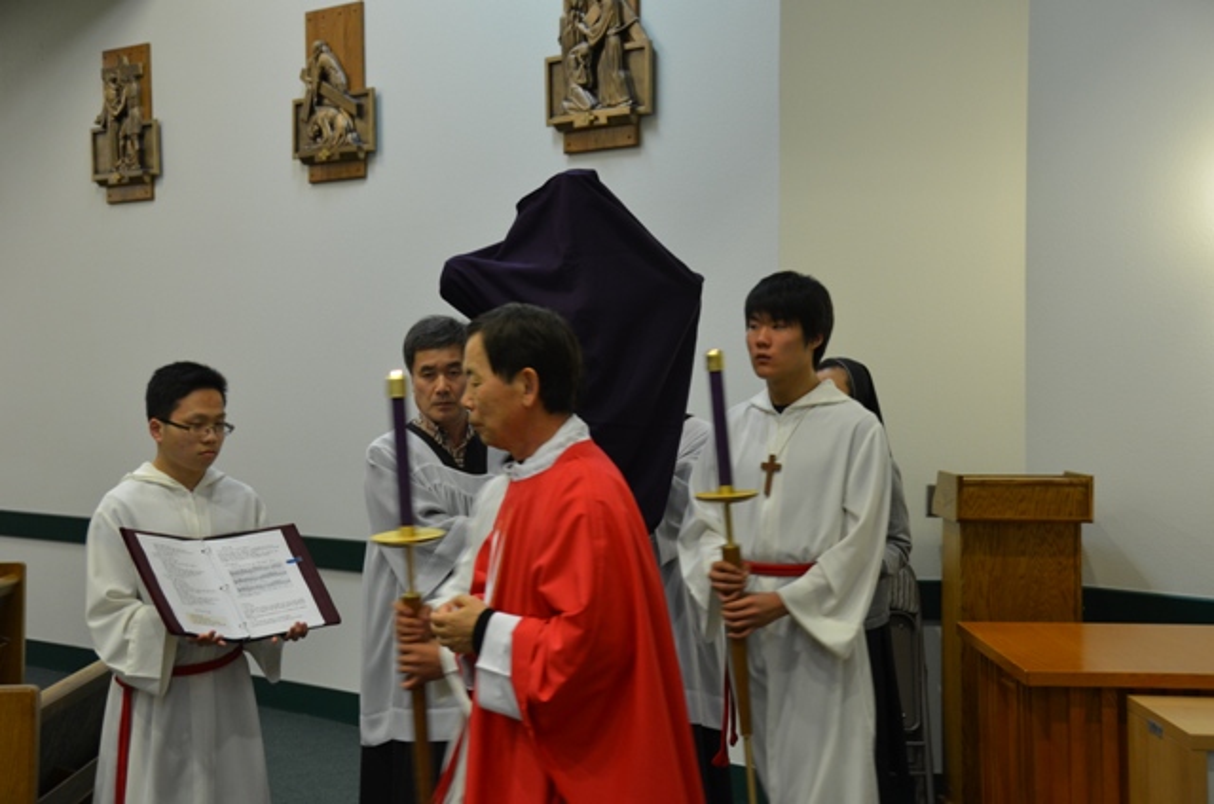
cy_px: 402
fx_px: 1918
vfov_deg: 23.7
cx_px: 607
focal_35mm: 57
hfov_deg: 35.1
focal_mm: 38
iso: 800
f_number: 4.2
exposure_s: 1/30
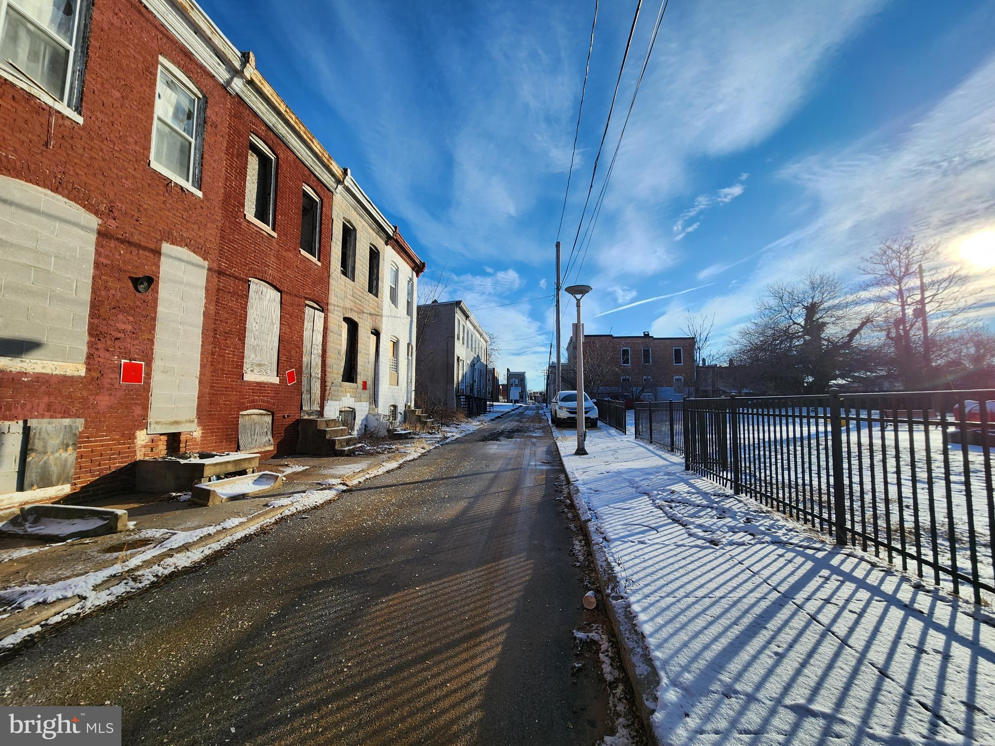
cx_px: 498
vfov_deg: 89.9
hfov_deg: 106.2
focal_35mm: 13
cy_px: 373
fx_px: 374
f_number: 2.2
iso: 50
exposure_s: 1/2572
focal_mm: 2.2
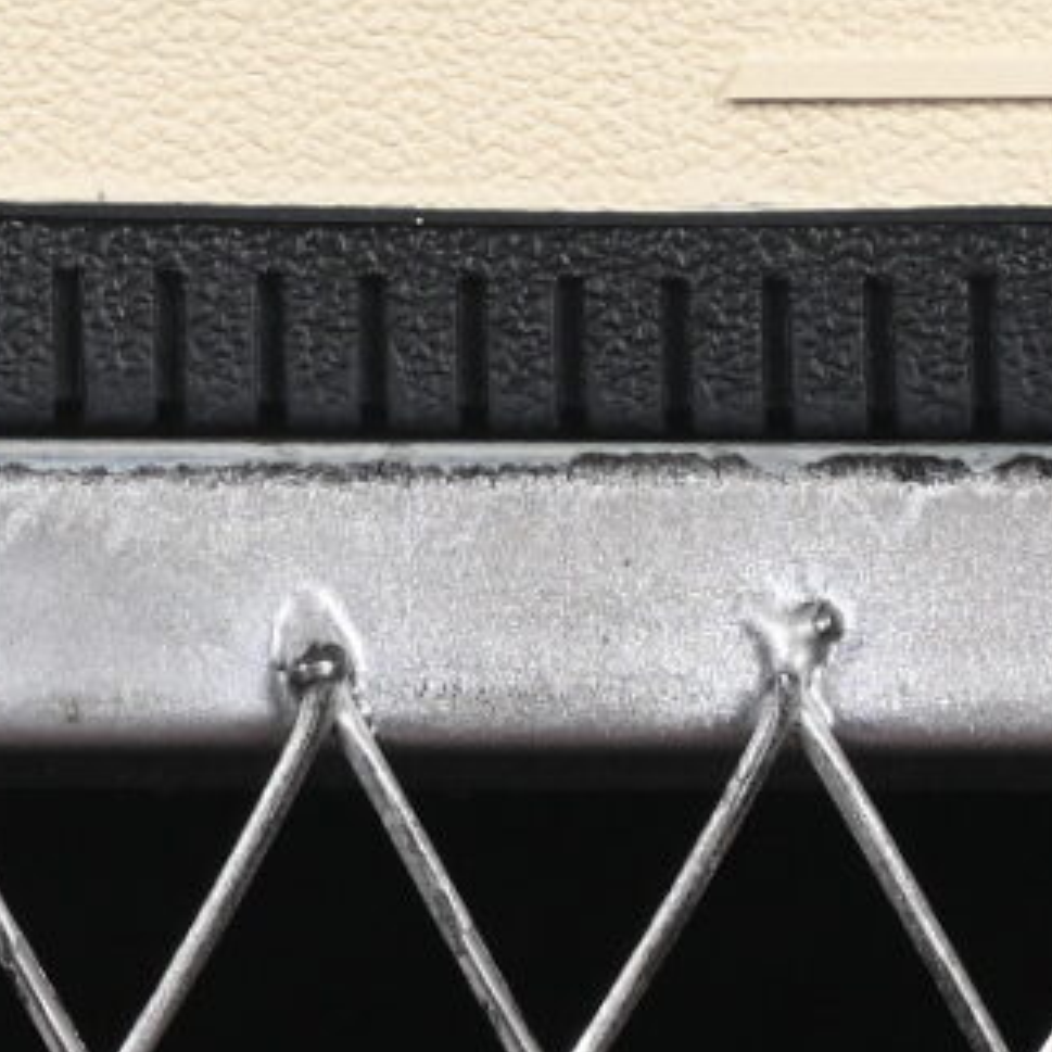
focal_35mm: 505
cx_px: -515
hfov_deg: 3.5
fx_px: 17363
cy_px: -1291
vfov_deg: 3.4
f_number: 6.3
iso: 160
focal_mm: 50
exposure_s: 1/50
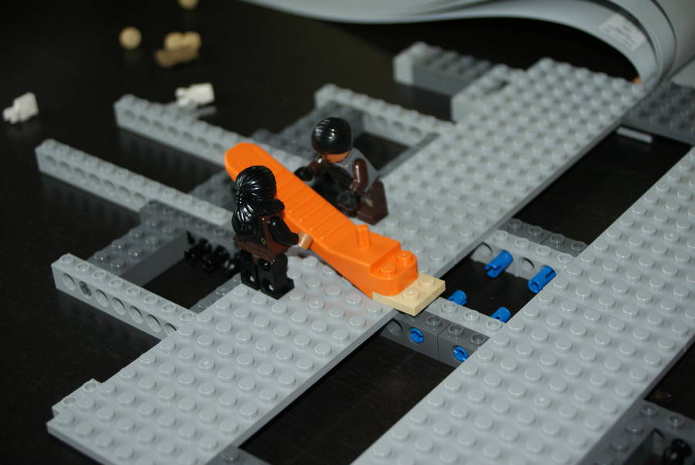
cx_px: 348
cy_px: 232
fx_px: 1449
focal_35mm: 75
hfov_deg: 27.0
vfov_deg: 18.2
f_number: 5.6
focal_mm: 50
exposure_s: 1/80
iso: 400
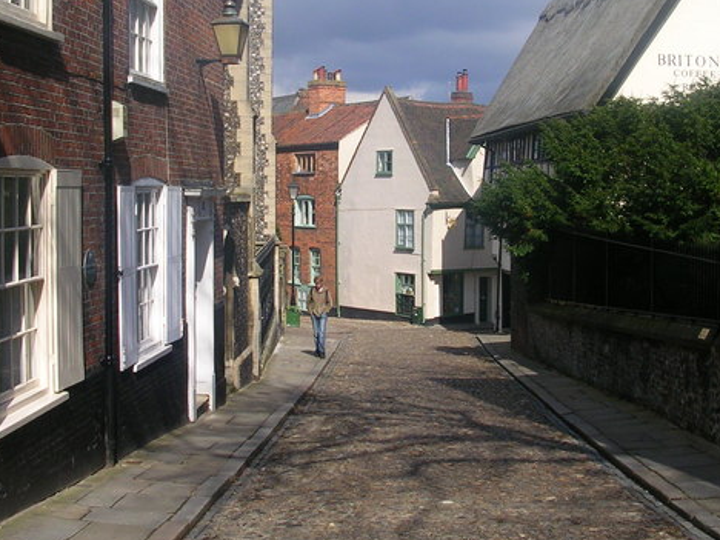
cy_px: 180
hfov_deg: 36.8
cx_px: 385
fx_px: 1082
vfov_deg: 27.9
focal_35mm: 52
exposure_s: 1/353
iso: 50
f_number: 5.6
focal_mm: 5.8
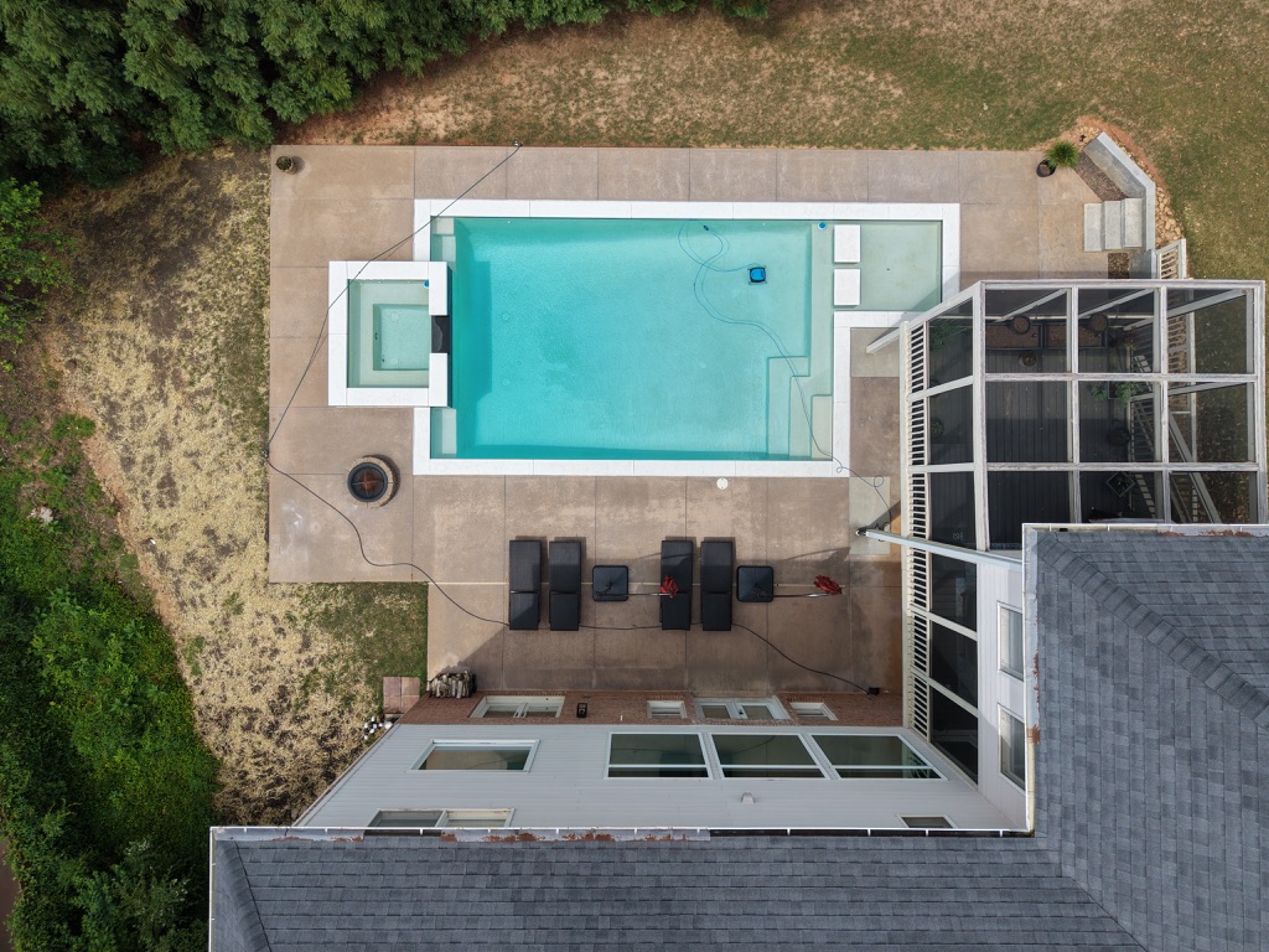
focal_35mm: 24
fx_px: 880
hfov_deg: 71.6
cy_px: 476
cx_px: 634
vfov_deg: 56.8
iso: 200
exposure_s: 1/2500
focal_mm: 8.67
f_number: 1.8
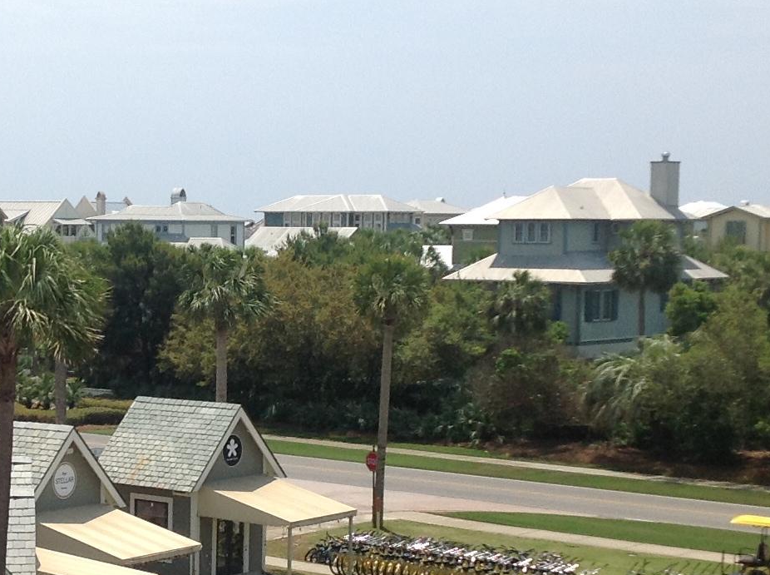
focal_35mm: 98
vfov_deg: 15.0
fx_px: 2176
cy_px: 364
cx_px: 95
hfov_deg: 19.7
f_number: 2.4
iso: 50
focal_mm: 4.28
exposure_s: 1/2160
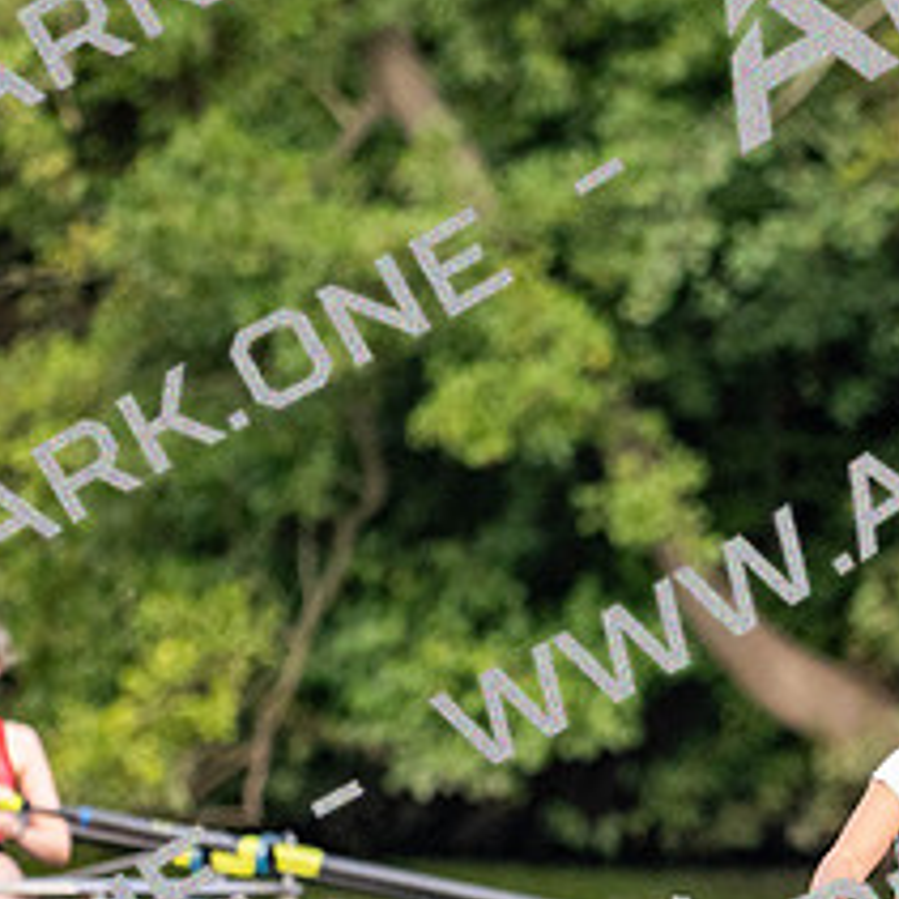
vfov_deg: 1.3
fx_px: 41194
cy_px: 778
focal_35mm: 1402
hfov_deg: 1.3
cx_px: 959
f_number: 4.5
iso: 800
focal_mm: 400
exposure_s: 1/2000
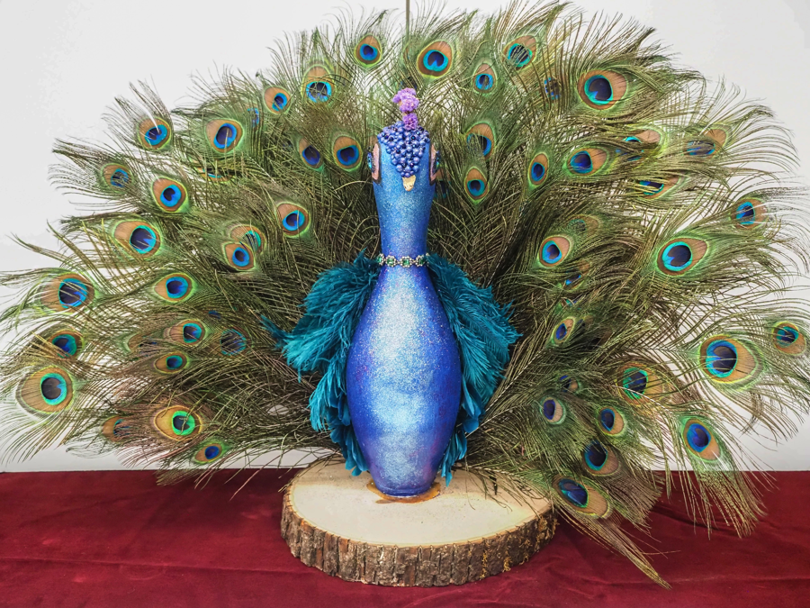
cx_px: 405
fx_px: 936
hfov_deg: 46.8
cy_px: 304
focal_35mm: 40
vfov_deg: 36.0
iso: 3200
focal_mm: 20
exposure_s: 1/60
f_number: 5
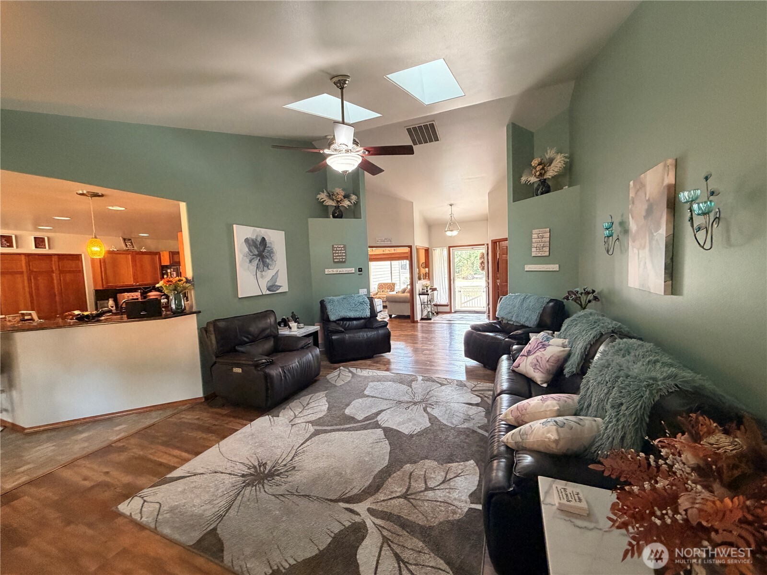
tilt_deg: -3.2
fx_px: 310
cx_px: 384
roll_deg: +2.3
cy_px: 288
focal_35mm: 14
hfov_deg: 102.1
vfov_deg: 85.7
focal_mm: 2.22
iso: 400
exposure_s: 1/60
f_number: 2.2
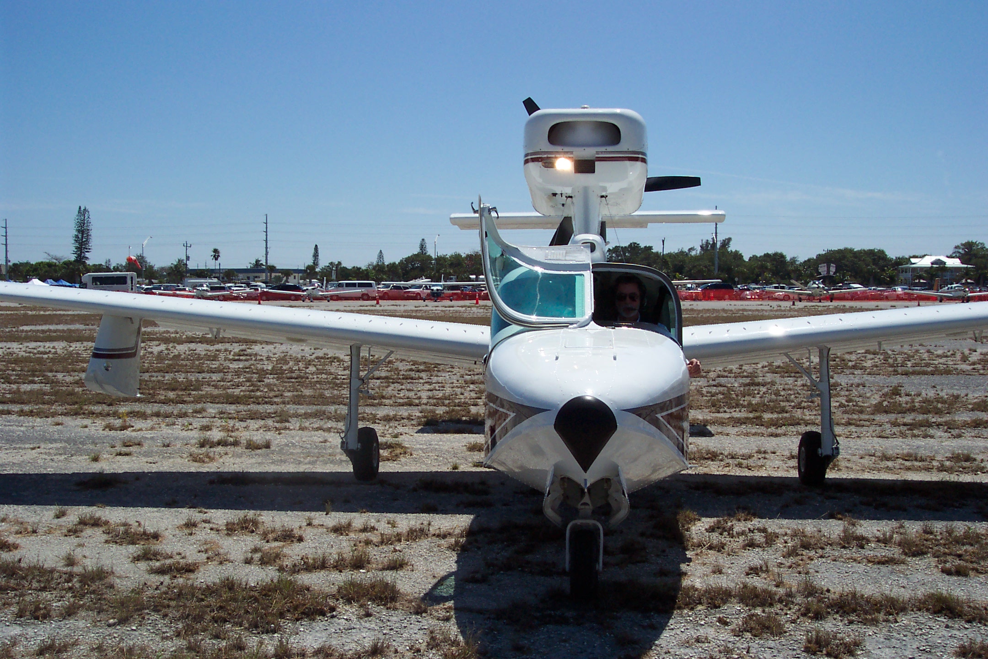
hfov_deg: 50.7
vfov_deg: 35.1
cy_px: 330
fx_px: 1043
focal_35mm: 38
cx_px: 494
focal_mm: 8
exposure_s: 1/1000
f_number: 4.8
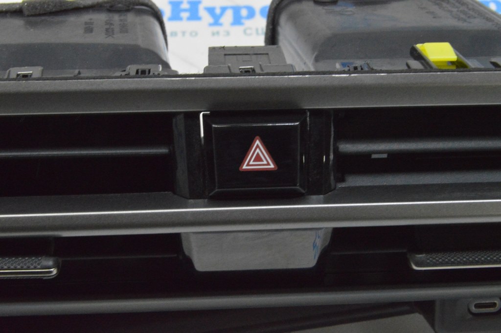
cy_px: 166
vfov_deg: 21.5
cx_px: 250
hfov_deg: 31.9
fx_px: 876
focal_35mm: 63
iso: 6400
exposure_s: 1/20
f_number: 20
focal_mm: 42
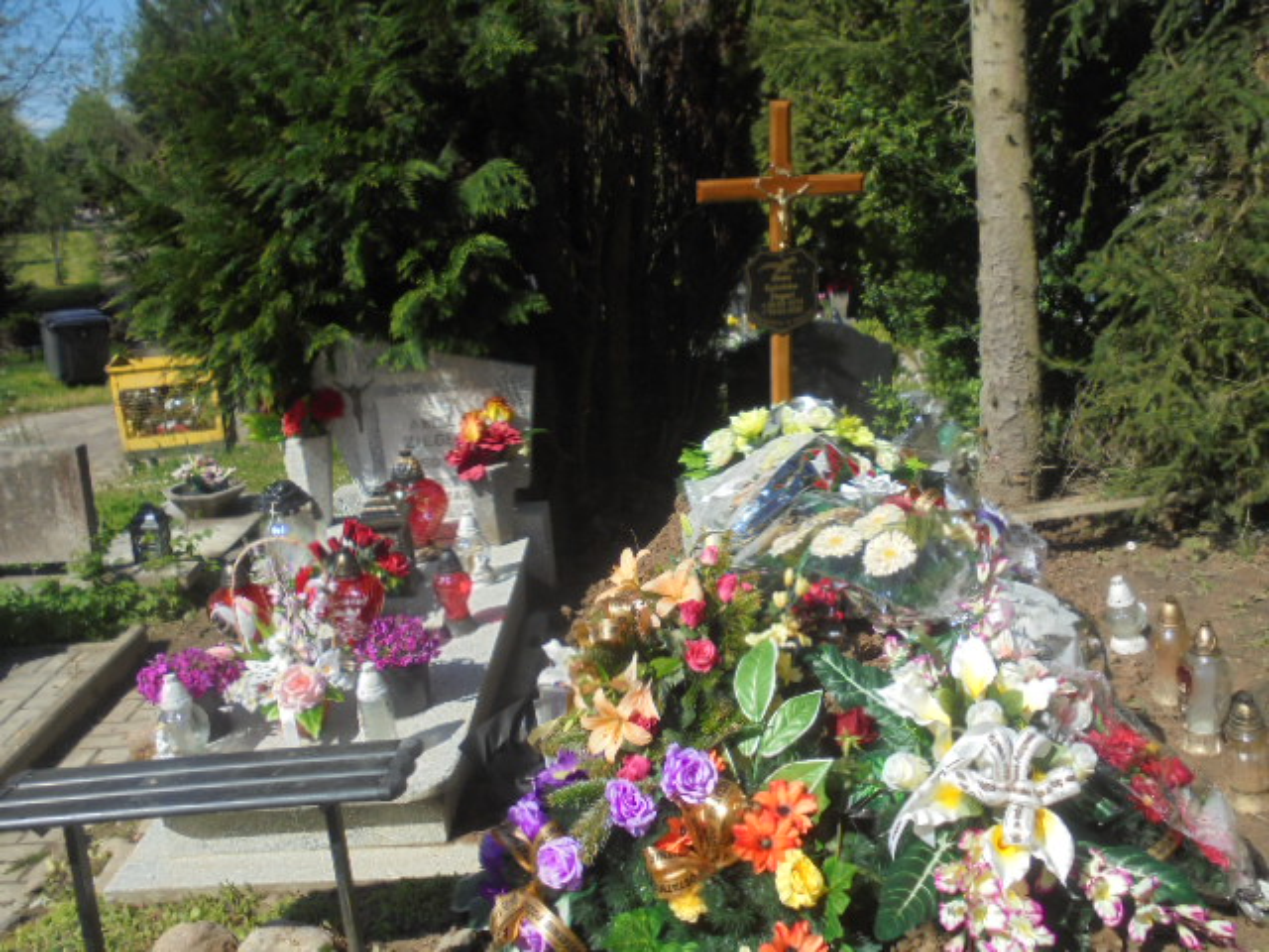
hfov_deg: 54.0
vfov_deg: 41.8
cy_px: 476
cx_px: 634
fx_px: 1246
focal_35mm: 34
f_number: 4
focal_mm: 6.1
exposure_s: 1/800
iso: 100
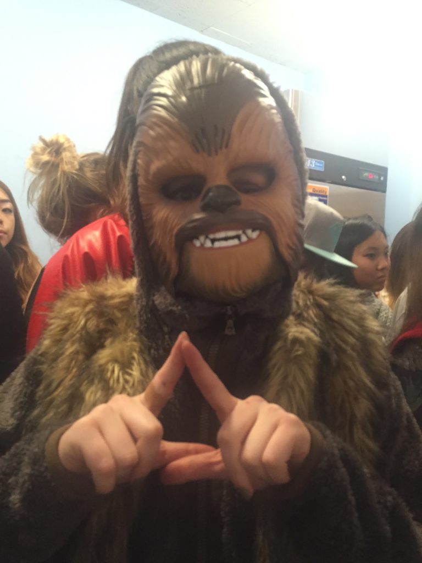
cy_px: 282
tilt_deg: -1.8
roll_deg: -1.6
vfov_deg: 61.7
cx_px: 211
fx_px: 471
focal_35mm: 29
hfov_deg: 48.2
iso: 250
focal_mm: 4.15
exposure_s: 1/15
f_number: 2.2
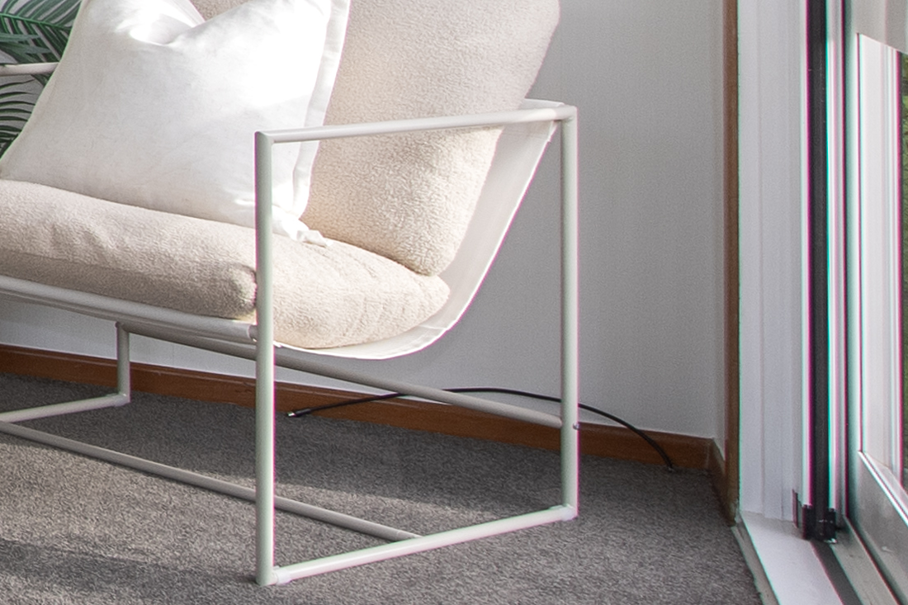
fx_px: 2106
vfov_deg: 15.6
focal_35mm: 84
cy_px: -158
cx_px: -1269
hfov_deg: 14.9
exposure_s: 1/20
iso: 200
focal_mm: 11
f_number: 8
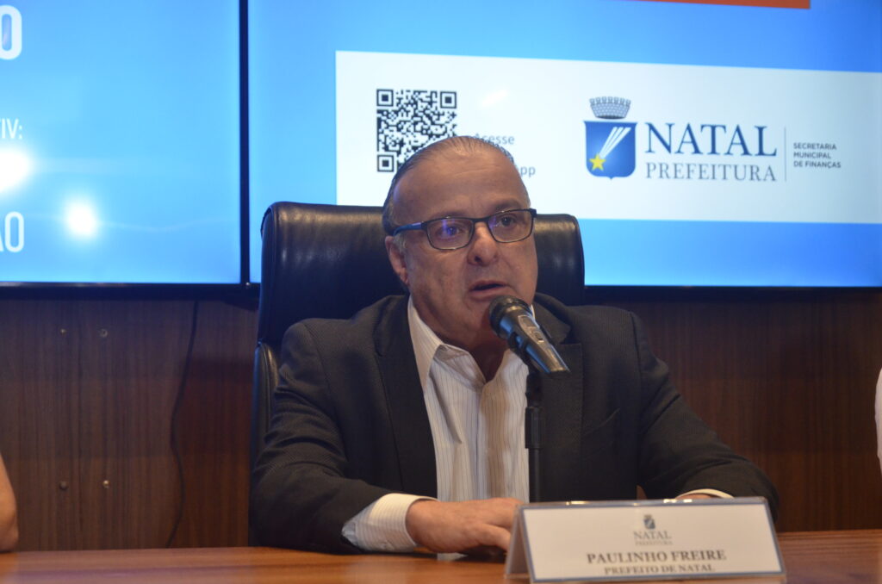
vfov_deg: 18.8
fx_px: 1760
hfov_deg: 28.1
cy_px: 292
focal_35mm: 72
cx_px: 441
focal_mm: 48
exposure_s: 1/125
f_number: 5.6
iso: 2000
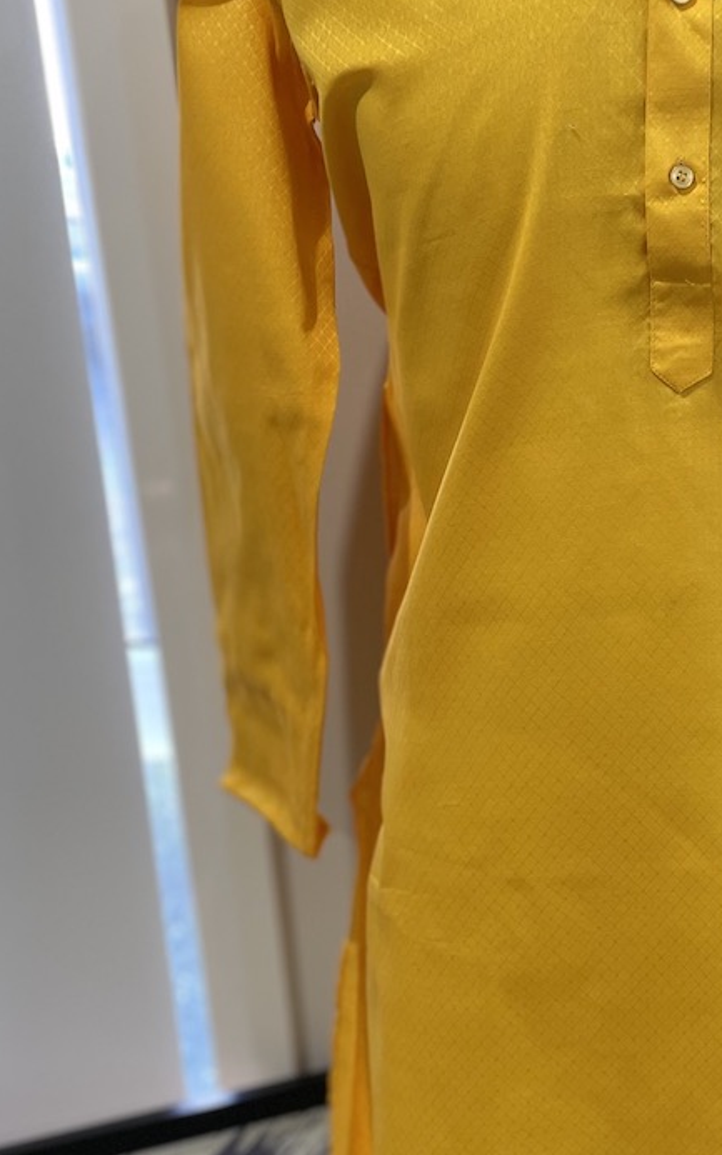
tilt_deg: -19.4
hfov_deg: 23.7
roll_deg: +1.9
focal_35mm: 53
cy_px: 652
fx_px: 1669
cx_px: 665
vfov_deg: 38.1
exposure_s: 1/50
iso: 100
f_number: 1.6
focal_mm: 4.2
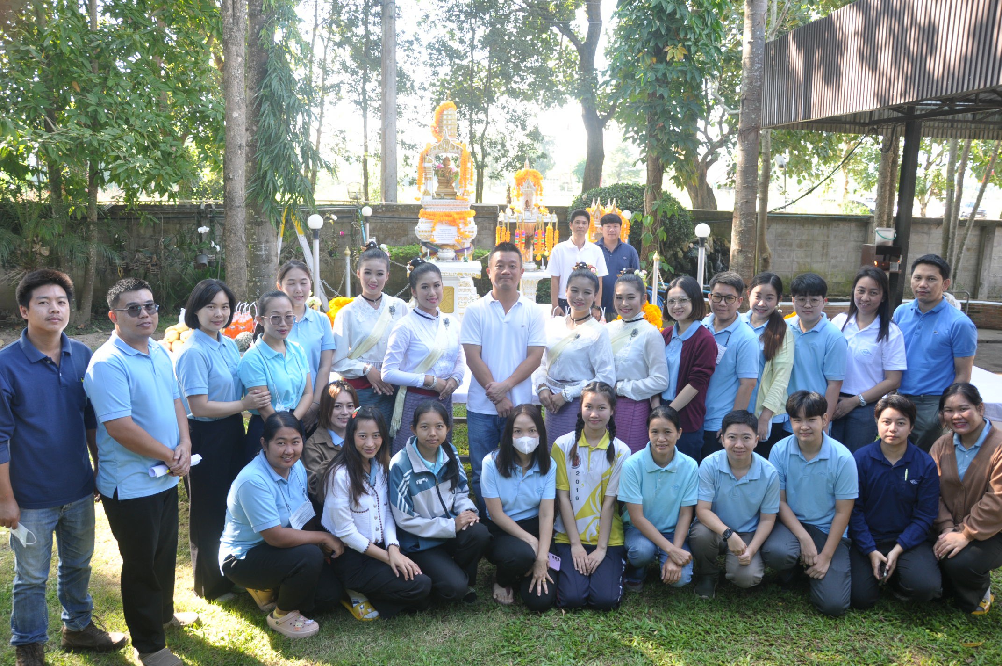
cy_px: 333
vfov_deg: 47.8
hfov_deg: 67.4
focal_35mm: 27
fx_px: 751
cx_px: 501
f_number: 3.5
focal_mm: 18
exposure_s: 1/50
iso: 200
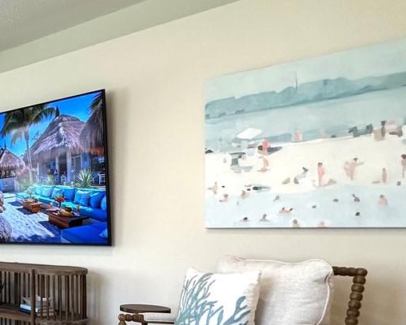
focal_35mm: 43
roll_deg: +0.4
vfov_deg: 34.3
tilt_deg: -0.5
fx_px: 517
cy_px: 237
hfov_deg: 30.9
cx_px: -149
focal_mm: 2.22
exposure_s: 1/120
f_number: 2.2
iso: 125
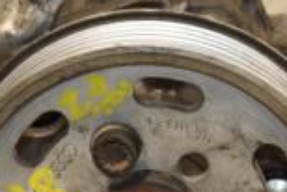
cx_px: 132
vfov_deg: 3.4
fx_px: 3264
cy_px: 116
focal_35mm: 409
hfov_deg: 5.0
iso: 800
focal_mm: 70
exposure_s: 1/200
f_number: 7.1
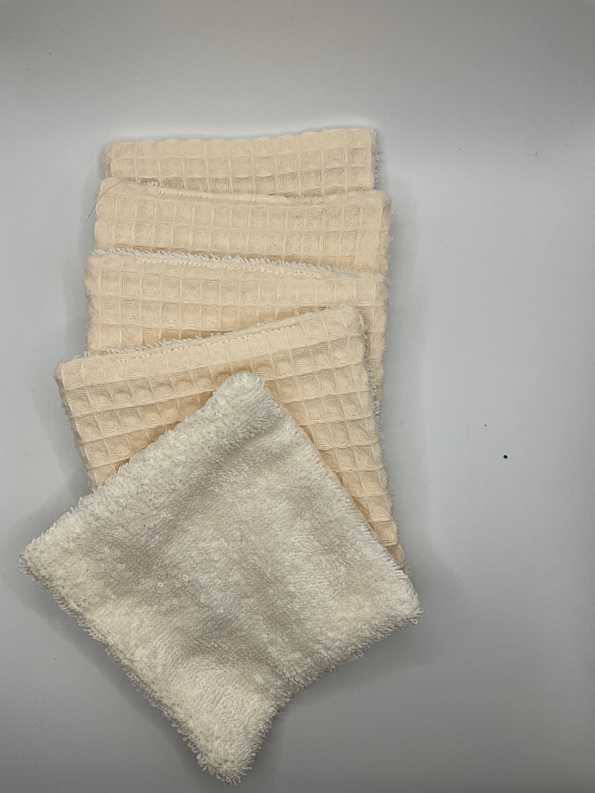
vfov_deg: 61.7
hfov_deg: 48.2
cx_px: 298
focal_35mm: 29
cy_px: 396
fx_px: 665
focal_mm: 3
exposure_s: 1/397
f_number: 1.8
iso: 25
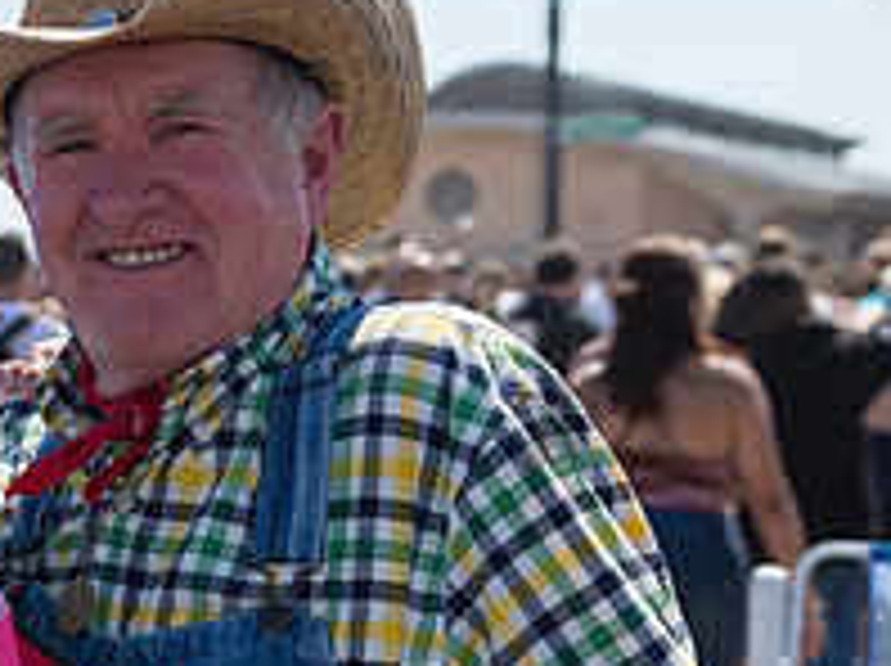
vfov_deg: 14.9
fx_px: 2519
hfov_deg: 18.7
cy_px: 623
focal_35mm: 98
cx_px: -248
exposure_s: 1/1000
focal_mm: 31
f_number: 3.5
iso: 100
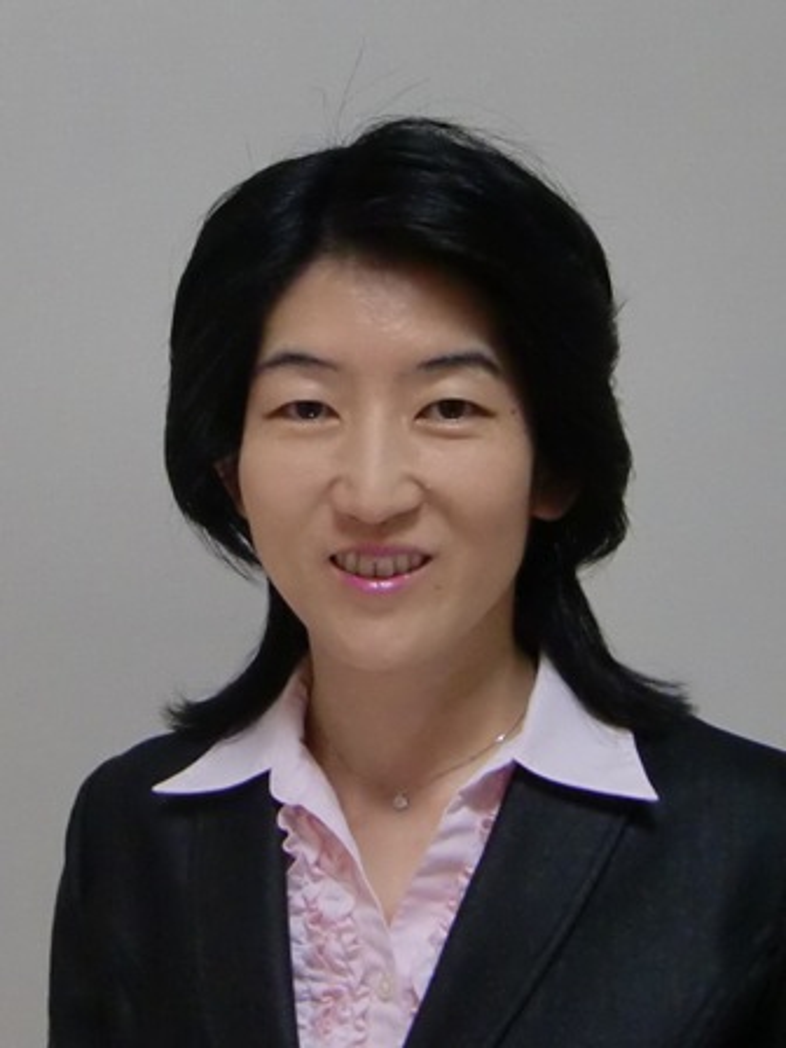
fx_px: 848
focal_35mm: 28
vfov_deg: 63.4
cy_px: 524
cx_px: 393
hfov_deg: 49.7
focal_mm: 4.9
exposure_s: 1/60
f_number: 2.6
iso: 250
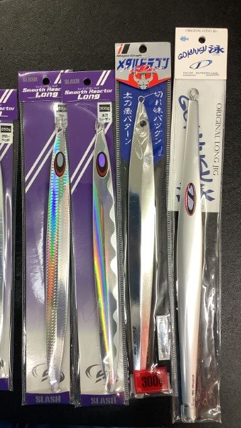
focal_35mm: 34
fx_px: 386
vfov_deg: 58.0
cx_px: 81
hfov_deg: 34.4
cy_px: 214
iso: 100
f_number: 2.4
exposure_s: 1/60
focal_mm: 3.3
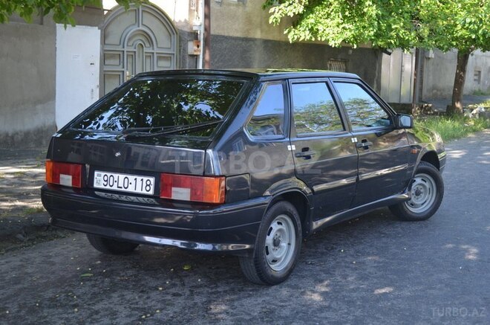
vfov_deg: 25.6
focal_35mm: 52
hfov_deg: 37.9
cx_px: 245
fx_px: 713
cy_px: 162
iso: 400
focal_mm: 35
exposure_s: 1/160
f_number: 5
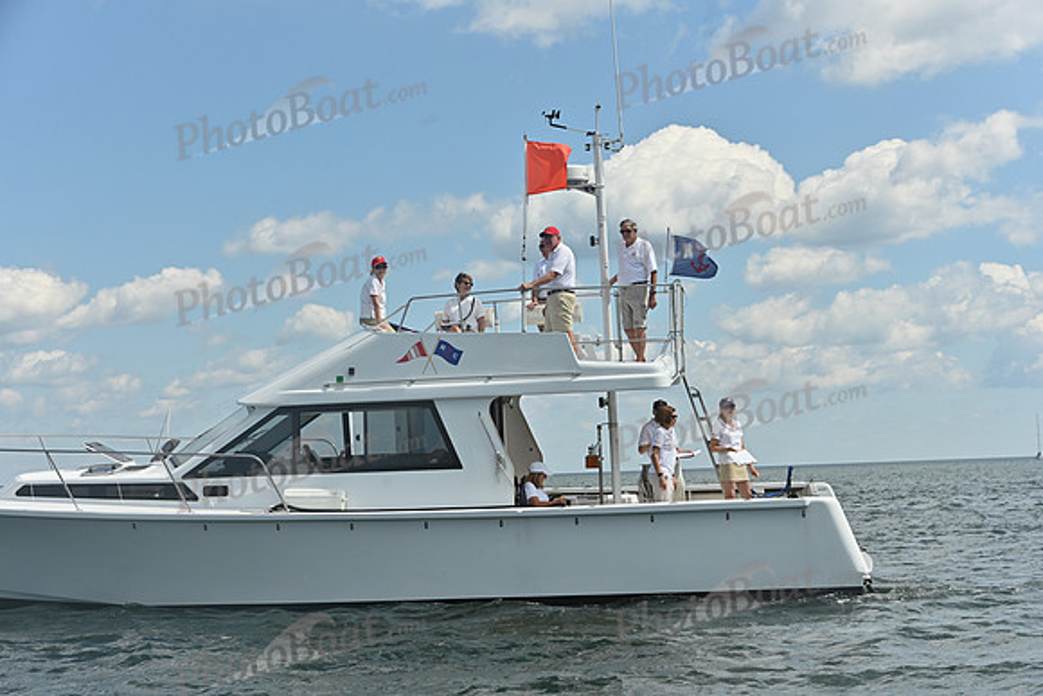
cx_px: 522
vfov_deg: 19.5
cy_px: 348
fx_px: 2028
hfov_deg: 28.8
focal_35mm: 70
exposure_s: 1/1600
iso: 250
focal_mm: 70
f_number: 6.3
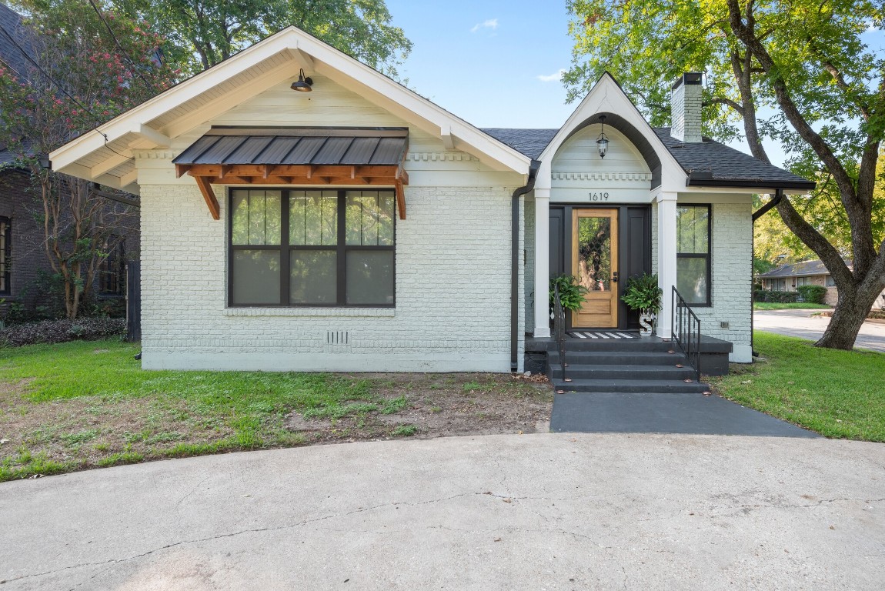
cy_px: 296
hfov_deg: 91.6
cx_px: 442
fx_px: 430
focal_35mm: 18
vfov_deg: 68.9
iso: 400
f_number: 9
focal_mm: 17.5
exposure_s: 1/20
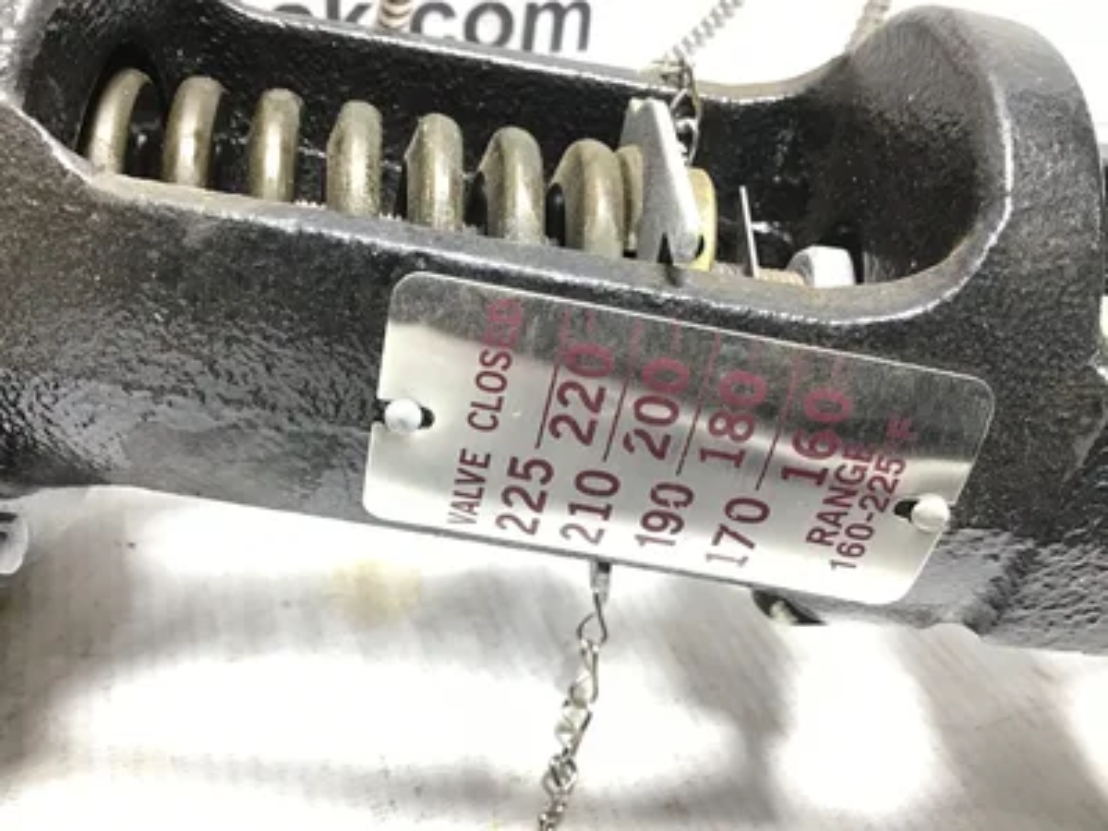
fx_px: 992
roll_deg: -6.3
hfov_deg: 58.4
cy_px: 416
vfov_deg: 45.4
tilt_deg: -33.6
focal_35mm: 31
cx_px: 554
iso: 40
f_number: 2.4
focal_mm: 3.3
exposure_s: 1/30
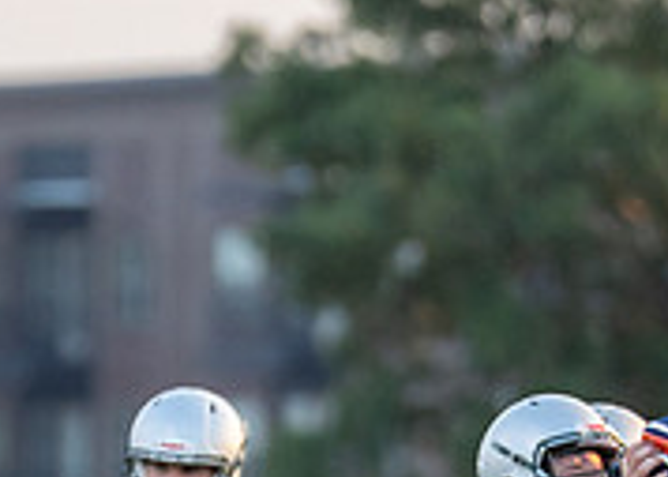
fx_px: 23914
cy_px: 732
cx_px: 1
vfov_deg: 1.1
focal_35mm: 1261
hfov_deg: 1.6
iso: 800
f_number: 2.8
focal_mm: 200
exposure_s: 1/1250
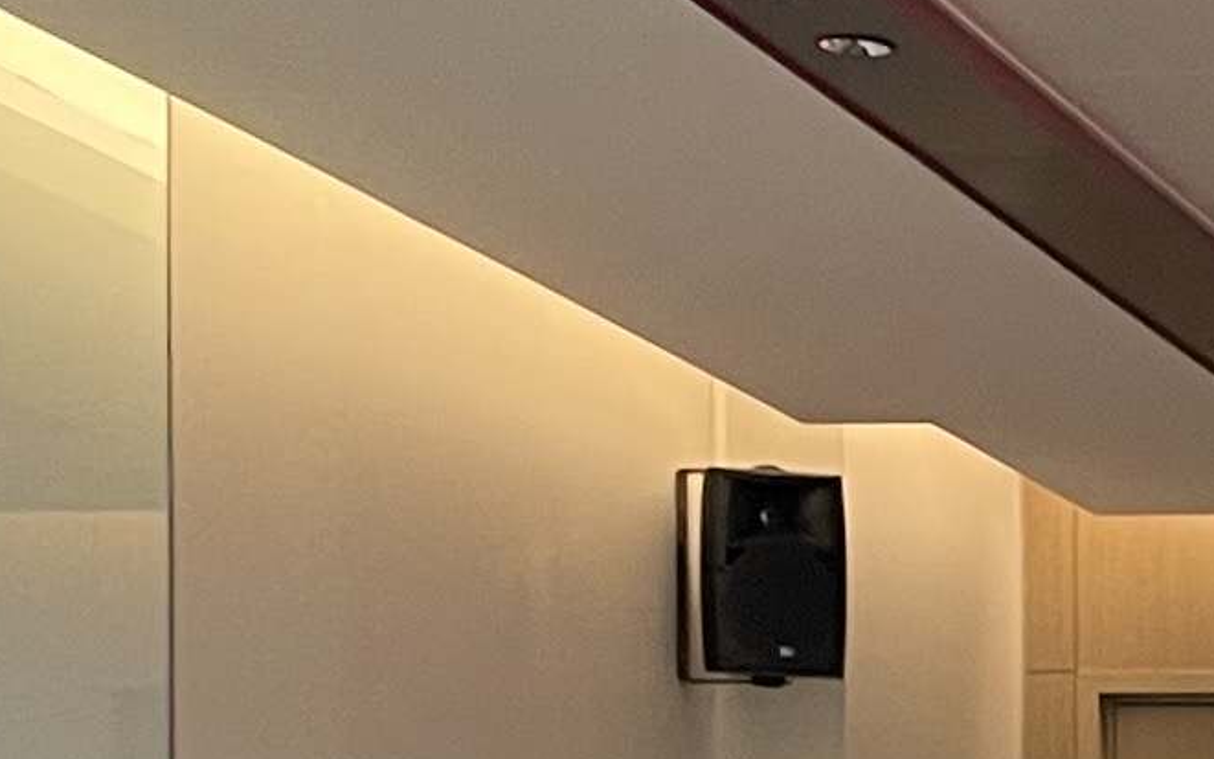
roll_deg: +0.6
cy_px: 1325
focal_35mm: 168
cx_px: 2121
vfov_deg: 7.6
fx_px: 5558
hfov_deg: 11.6
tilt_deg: +1.2
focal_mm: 4.2
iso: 125
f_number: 1.6
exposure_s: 1/64
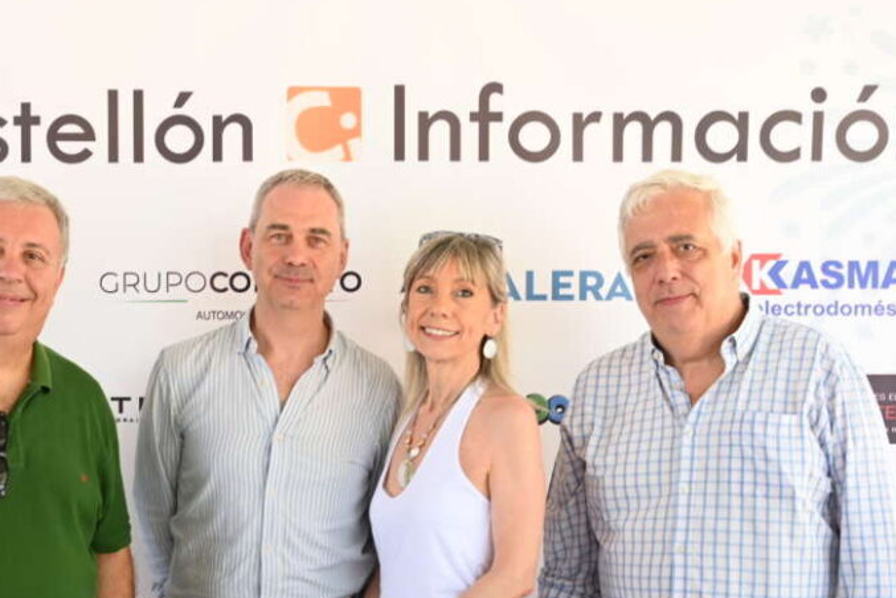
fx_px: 1544
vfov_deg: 21.7
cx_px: 363
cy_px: 445
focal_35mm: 62
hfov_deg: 32.3
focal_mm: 41
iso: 400
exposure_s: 1/100
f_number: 5
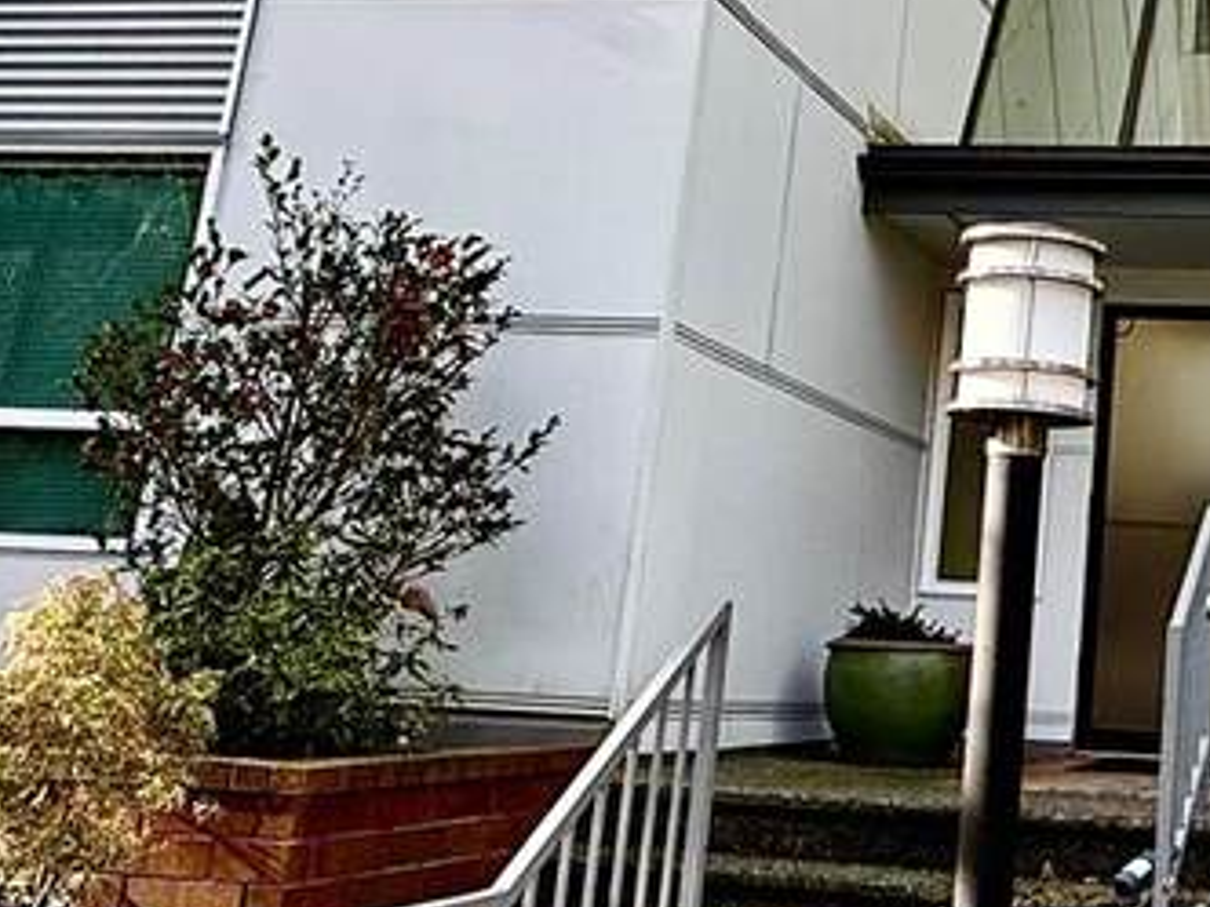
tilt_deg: +16.4
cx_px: 1210
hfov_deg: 32.7
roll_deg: -3.6
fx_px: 1888
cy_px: 146
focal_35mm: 54
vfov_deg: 26.4
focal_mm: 2.22
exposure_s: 1/638
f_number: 2.2
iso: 50
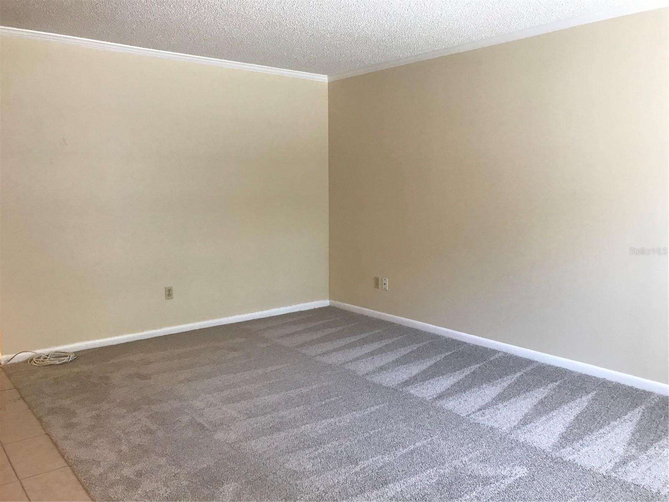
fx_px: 541
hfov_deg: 63.4
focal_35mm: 28
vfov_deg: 49.7
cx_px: 334
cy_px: 251
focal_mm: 3.99
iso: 25
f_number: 1.8
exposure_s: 1/30
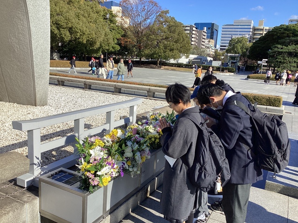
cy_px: 112
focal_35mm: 31
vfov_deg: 45.4
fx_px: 267
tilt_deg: -10.2
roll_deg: -1.9
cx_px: 149
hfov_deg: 58.4
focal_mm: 3.3
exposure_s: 1/1335
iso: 25
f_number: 2.4
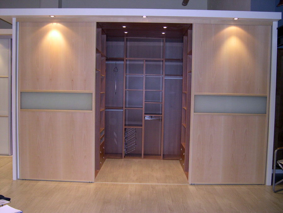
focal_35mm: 38
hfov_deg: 49.0
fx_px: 311
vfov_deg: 37.7
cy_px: 106
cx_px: 142
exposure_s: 1/60
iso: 238
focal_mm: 8
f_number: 2.8
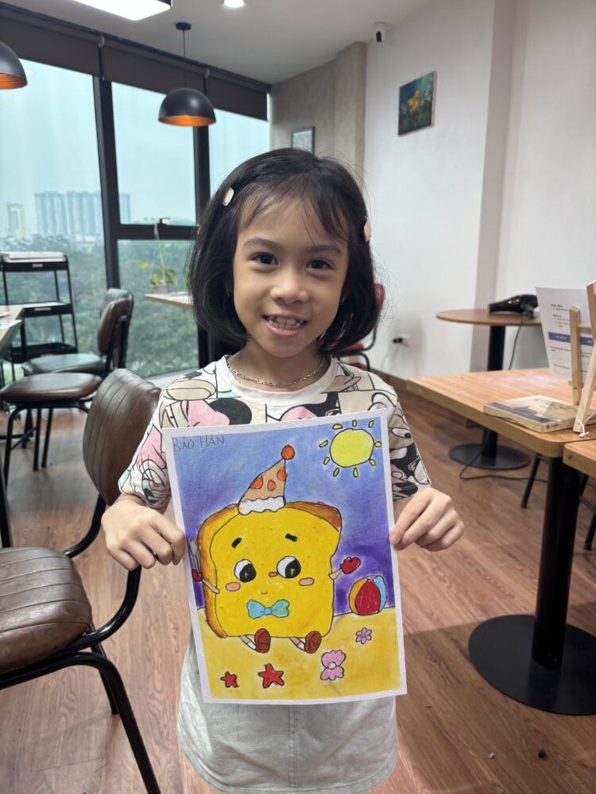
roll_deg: +0.6
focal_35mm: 26
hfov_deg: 53.1
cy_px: 397
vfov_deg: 67.3
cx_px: 298
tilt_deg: -12.6
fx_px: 597
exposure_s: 1/100
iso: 100
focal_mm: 5.96
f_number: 1.6
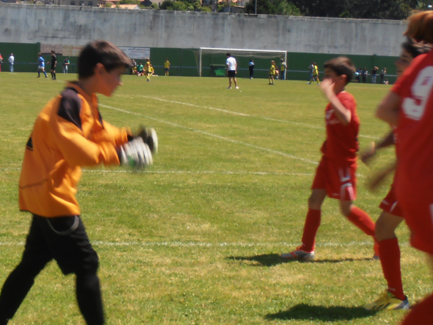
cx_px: 119
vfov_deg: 13.0
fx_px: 1426
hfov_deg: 17.2
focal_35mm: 114
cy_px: 98
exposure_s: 1/80
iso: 80
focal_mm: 12.29
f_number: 12
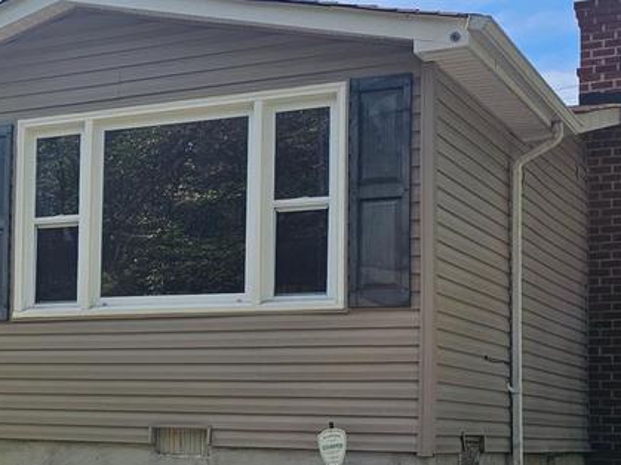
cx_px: -77
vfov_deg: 18.5
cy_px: 349
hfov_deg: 23.1
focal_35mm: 79
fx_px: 1417
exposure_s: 1/807
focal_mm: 6.3
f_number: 1.7
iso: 10
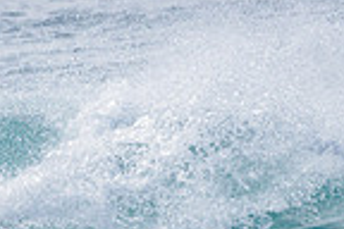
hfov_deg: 0.8
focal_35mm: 2471
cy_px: 235
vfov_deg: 0.6
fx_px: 23610
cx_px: -112
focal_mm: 500
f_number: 5.6
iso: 110
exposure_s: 1/2000
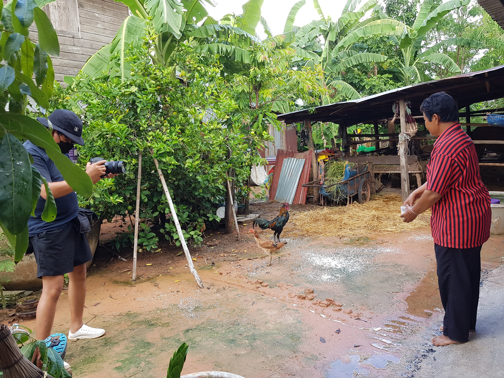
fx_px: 379
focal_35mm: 26
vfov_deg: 53.1
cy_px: 189
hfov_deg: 67.3
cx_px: 252
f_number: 1.7
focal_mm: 4.2
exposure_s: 1/173
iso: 50
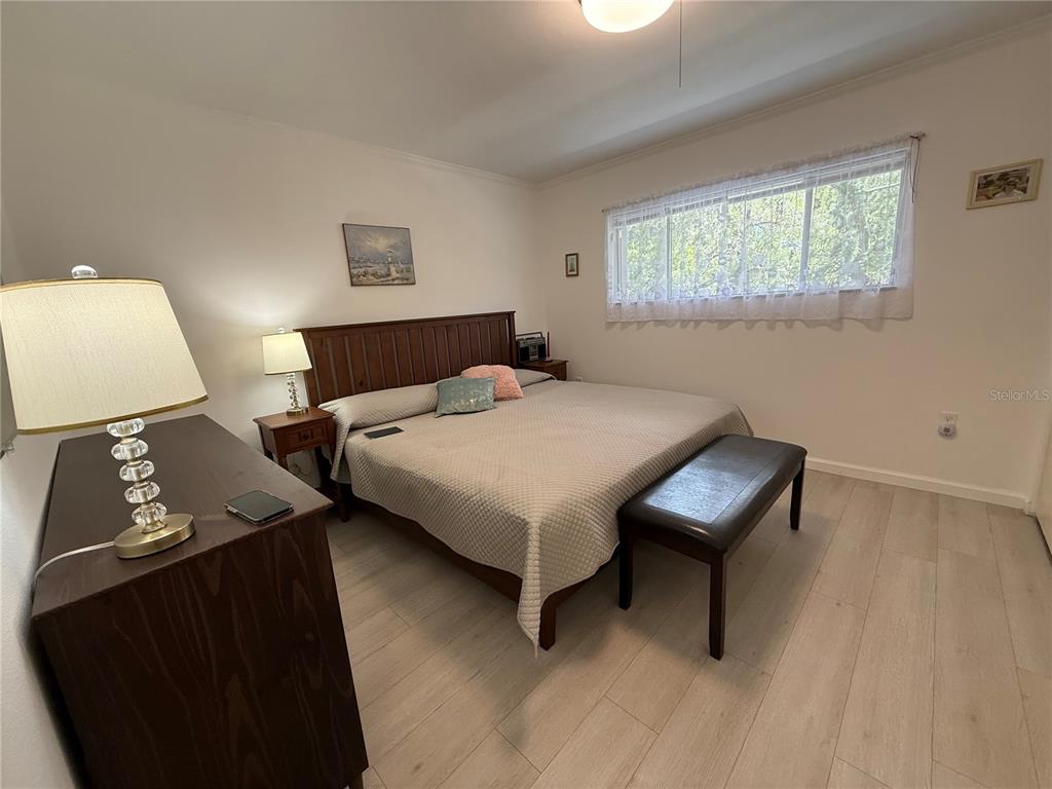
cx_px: 526
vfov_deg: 85.7
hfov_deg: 102.1
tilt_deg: -11.3
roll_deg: +3.7
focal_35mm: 14
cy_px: 394
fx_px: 425
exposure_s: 1/120
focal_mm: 2.22
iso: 200
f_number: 2.2
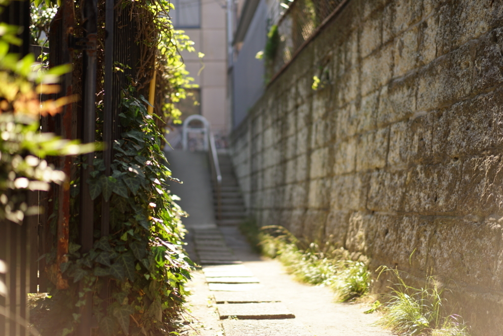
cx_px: 252
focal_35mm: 55
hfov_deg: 36.2
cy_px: 168
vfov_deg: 24.7
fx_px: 769
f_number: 1.8
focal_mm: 55
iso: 100
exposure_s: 1/800
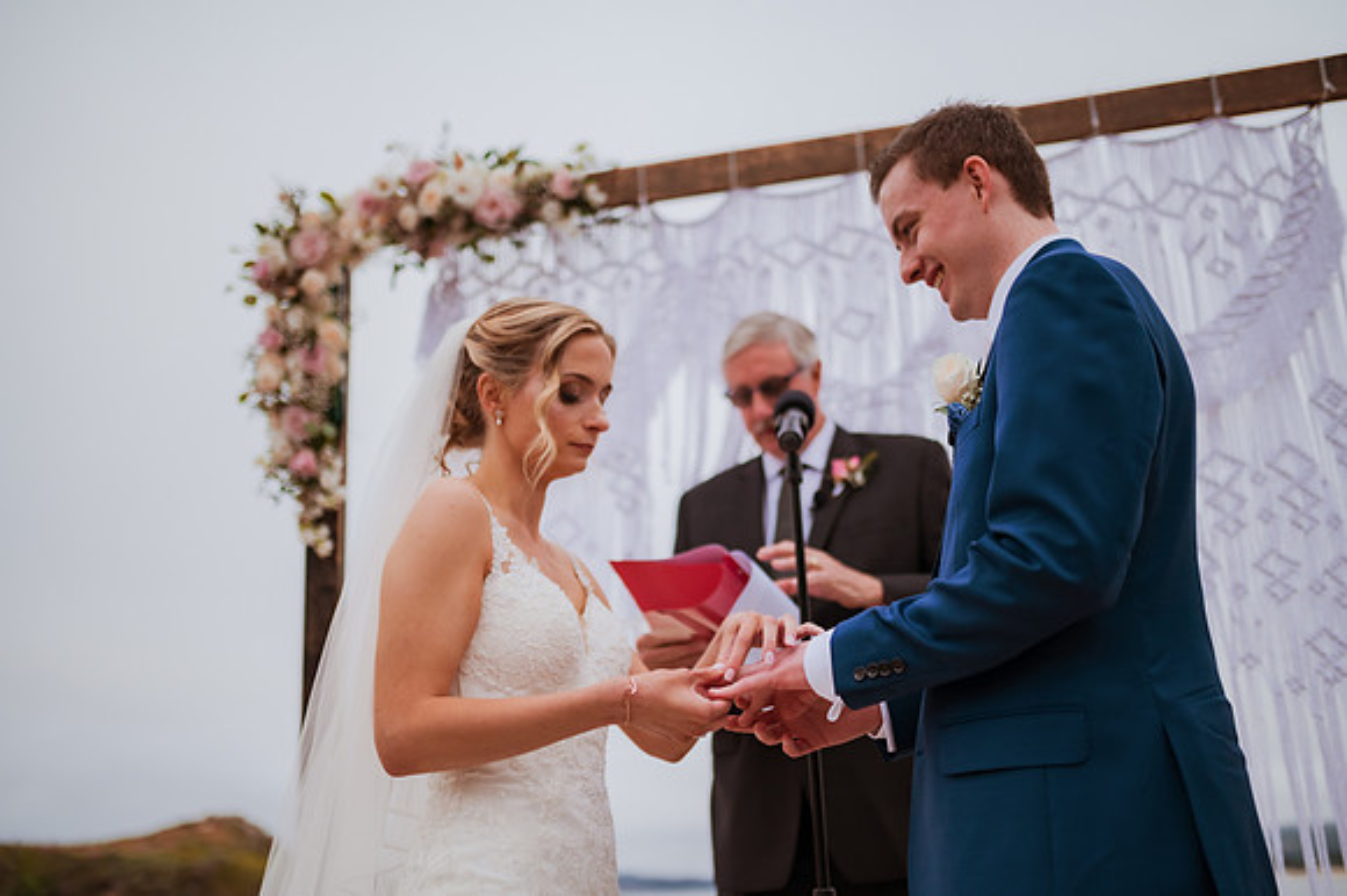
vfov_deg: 37.8
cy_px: 448
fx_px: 1309
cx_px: 674
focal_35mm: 35
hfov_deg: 54.5
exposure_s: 1/4000
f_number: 1.4
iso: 500
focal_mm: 35
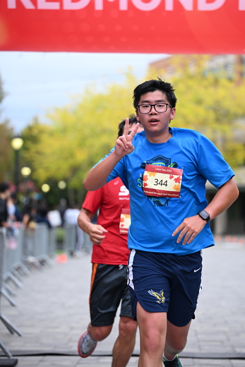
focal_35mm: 111
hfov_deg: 12.3
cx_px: 127
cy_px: 181
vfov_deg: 18.4
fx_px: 1132
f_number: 2.8
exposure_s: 1/2000
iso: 640
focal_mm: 105
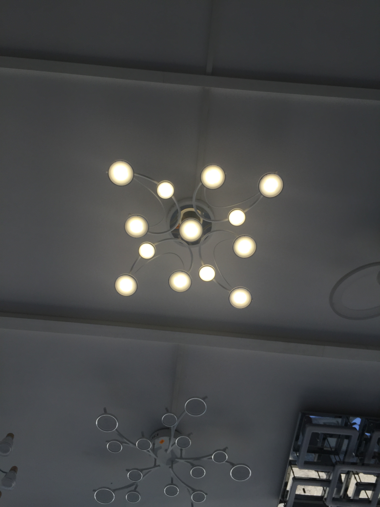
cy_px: 254
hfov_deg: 48.2
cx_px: 190
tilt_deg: +74.8
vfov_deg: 61.7
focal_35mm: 29
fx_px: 424
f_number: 2.2
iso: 32
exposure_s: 1/494
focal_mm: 4.15
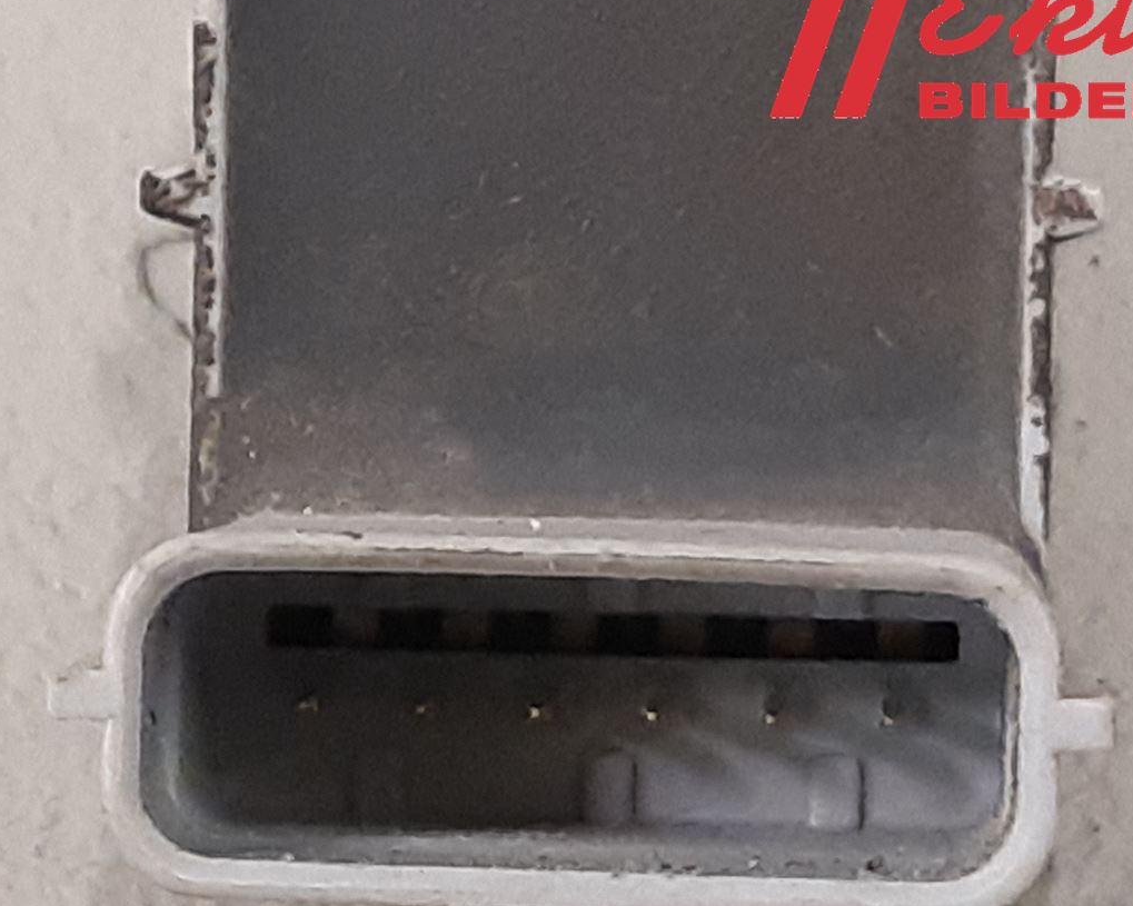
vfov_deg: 28.7
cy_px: 784
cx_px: 314
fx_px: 1710
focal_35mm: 51
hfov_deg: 36.0
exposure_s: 1/50
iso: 320
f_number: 1.7
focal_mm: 3.93
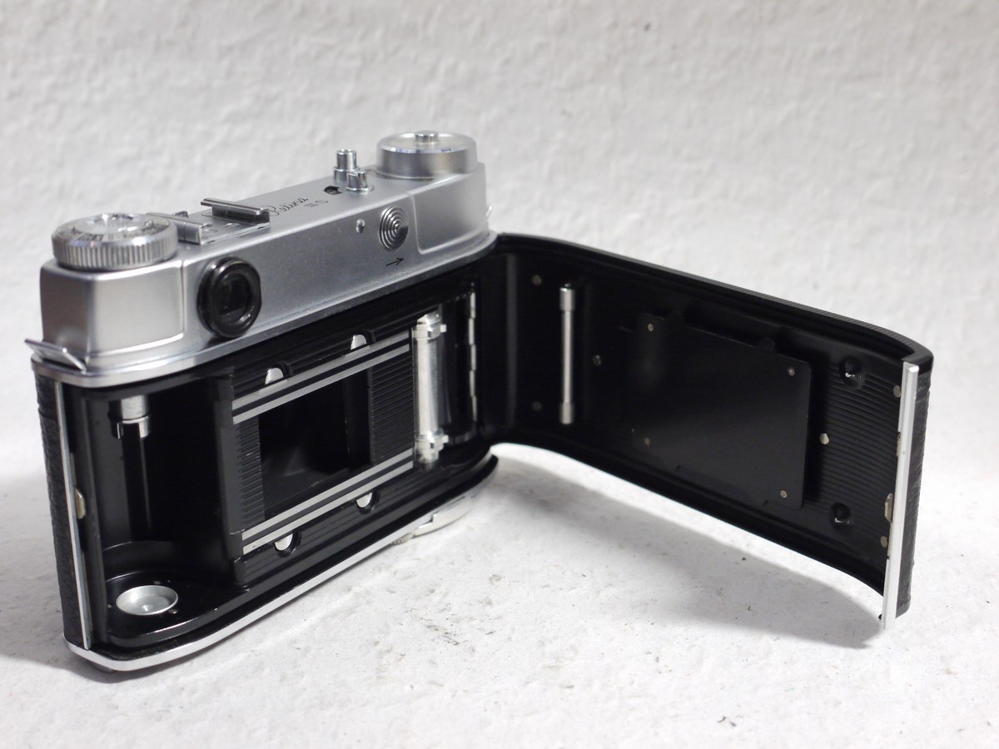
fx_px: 1616
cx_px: 500
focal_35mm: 56
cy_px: 374
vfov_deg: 26.1
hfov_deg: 34.3
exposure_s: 1/10
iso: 800
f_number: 5.6
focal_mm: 28
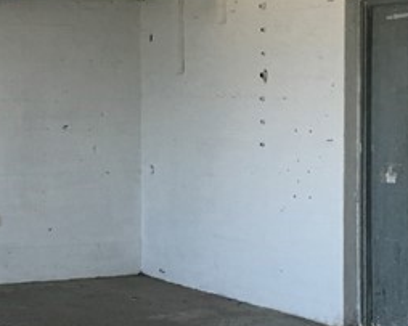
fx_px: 1376
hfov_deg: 16.6
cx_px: 21
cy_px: 162
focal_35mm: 114
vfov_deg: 13.5
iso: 125
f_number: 2.2
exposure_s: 1/30
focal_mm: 4.15
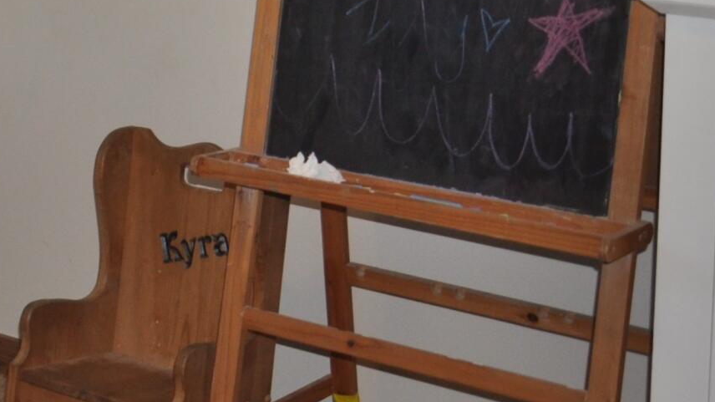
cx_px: -469
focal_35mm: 99
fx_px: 1876
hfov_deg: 18.2
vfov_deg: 11.7
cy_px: -182
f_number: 3.5
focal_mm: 18
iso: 320
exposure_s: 1/125
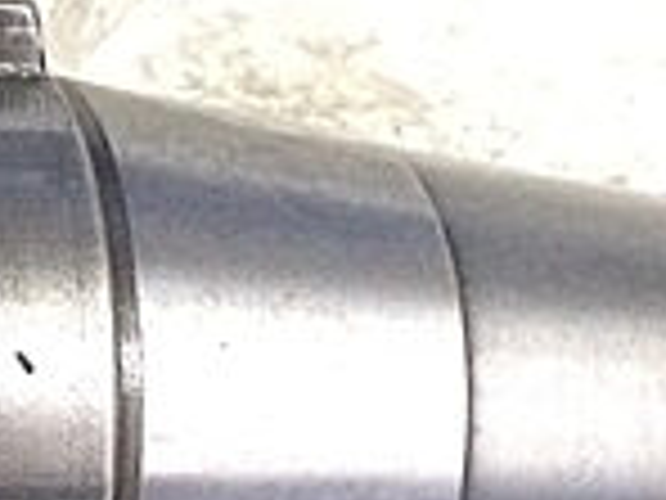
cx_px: -266
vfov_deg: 11.8
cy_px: 414
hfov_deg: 14.9
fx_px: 2405
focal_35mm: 125
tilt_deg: -81.0
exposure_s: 1/30
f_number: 2.2
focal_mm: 4.15
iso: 320
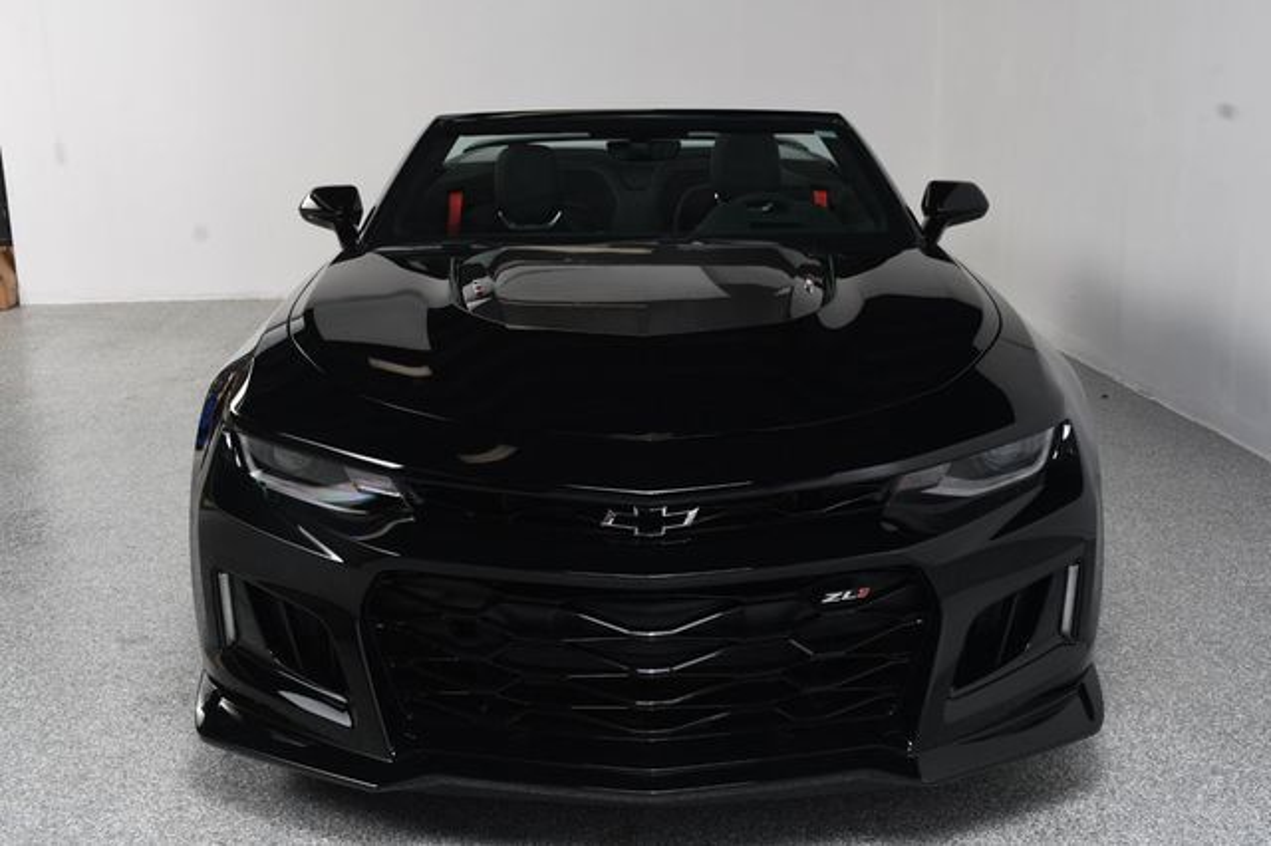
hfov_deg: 43.6
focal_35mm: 45
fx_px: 1588
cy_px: 423
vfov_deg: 29.8
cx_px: 636
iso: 100
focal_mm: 30
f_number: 10
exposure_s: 1/160
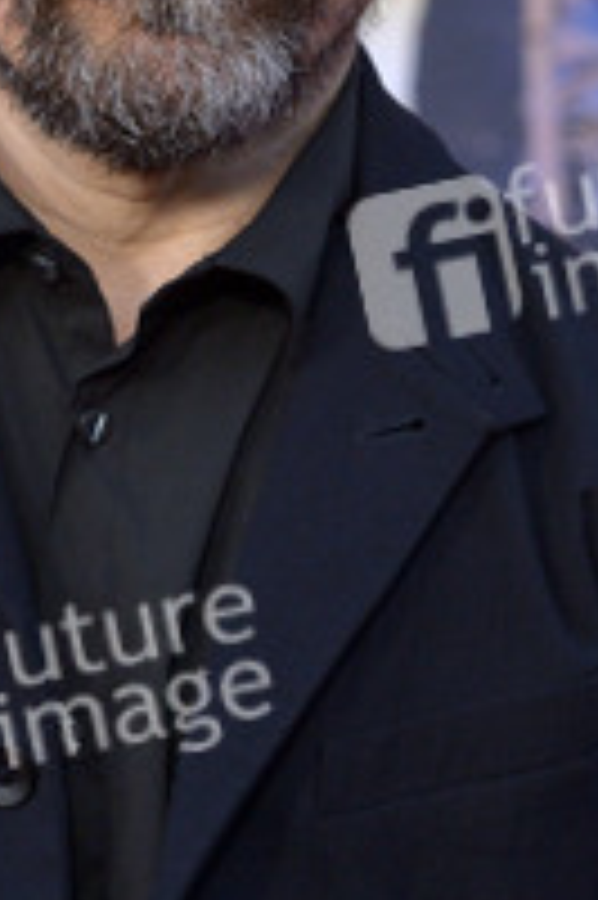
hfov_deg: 5.1
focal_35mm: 270
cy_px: 18
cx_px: 173
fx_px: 6739
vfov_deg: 7.6
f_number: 7.1
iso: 800
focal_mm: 135
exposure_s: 1/250
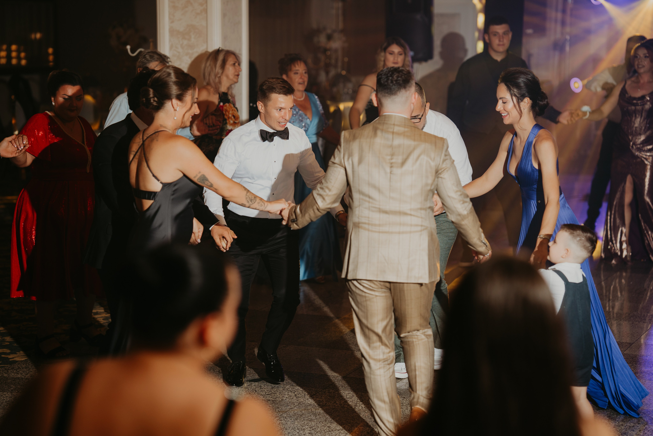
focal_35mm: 85
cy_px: 218
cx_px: 326
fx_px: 1542
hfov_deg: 23.9
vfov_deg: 16.1
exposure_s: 1/250
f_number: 2.2
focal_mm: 85
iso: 200
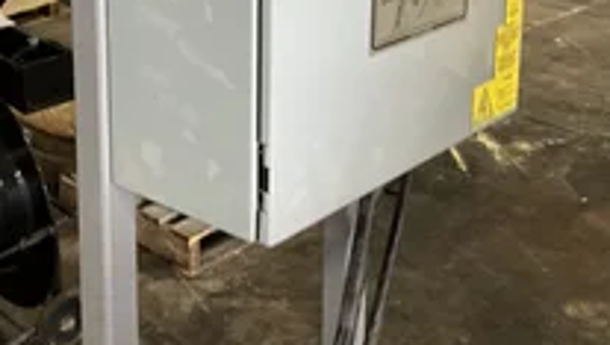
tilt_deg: -13.0
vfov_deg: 19.2
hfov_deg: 34.1
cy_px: -12
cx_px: 212
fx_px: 988
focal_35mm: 61
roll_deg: +0.0
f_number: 1.8
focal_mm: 3
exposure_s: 1/40
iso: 320
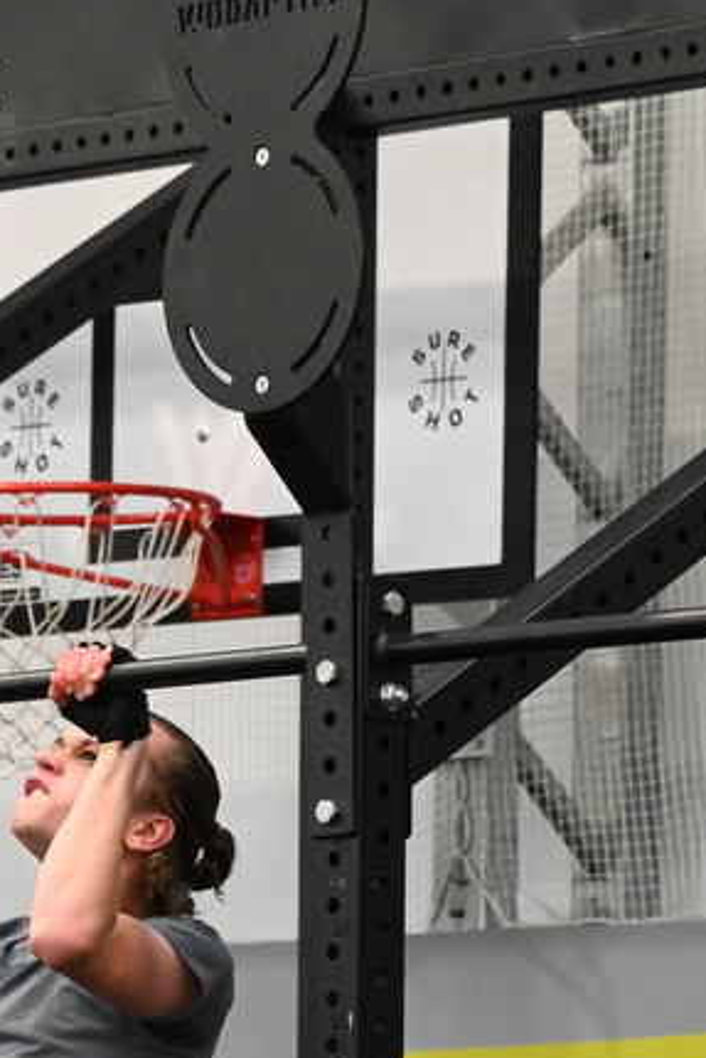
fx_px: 8296
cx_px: 15
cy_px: 1262
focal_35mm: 282
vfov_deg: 7.2
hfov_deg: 4.9
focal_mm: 75
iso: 4000
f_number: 4.5
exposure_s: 1/500
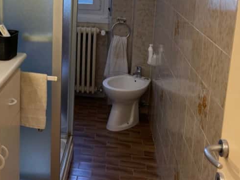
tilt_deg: -12.4
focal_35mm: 54
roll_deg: -1.1
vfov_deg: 26.5
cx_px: 48
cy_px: 36
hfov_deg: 34.4
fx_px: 374
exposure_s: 1/100
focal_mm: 5.1
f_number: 1.6
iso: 100
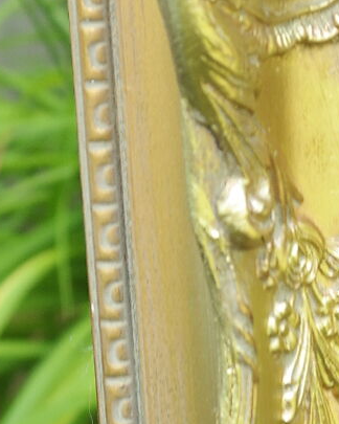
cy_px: 175
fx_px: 2157
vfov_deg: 11.2
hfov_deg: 8.7
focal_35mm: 172
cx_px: 538
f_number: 5.6
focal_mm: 28
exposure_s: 1/30
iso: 100
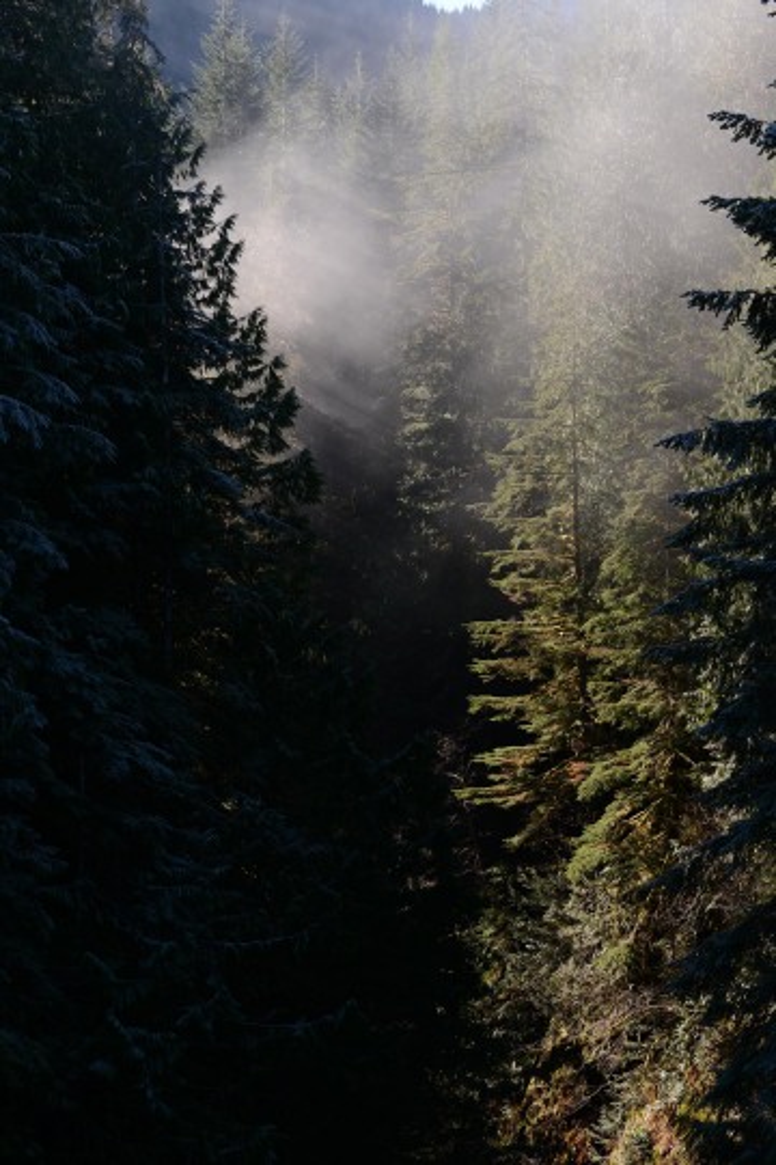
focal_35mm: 62
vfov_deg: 32.4
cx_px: 388
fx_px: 2005
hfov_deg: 21.9
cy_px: 582
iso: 400
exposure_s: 1/320
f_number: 8
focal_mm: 62
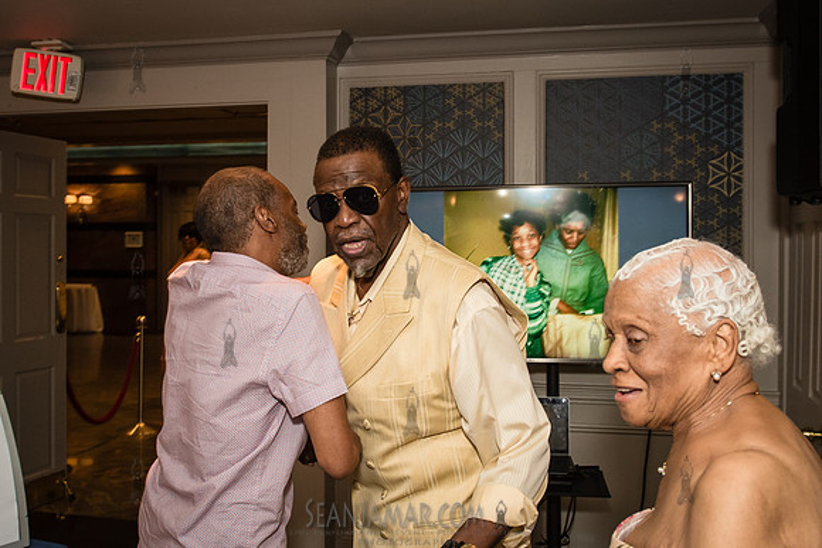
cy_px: 256
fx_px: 879
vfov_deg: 34.6
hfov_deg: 50.1
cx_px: 376
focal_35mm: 38
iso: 1600
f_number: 3.5
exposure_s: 1/160
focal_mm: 26
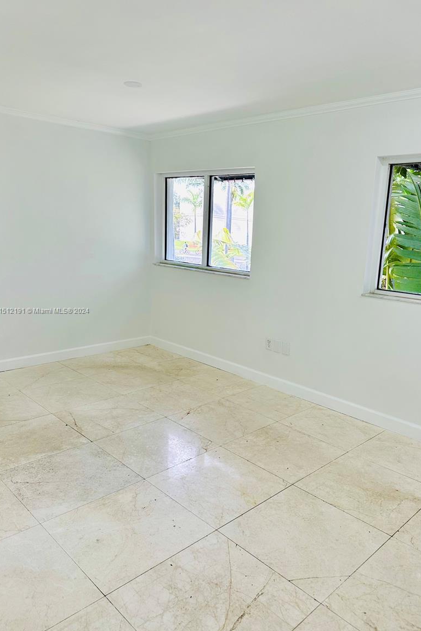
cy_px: 311
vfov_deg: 69.4
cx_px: 235
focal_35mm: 26
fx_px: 456
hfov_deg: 49.4
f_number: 1.78
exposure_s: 1/144
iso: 100
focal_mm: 6.86
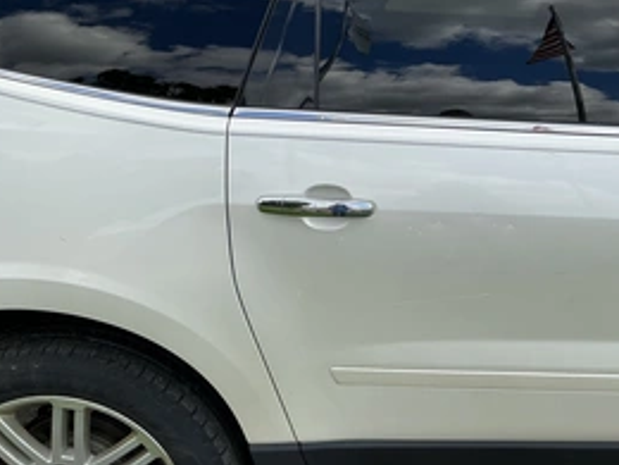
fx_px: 769
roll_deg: -0.3
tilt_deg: -15.0
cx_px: 459
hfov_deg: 42.6
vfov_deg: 33.3
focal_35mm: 43
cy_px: 155
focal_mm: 3
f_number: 1.8
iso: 25
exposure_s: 1/1311
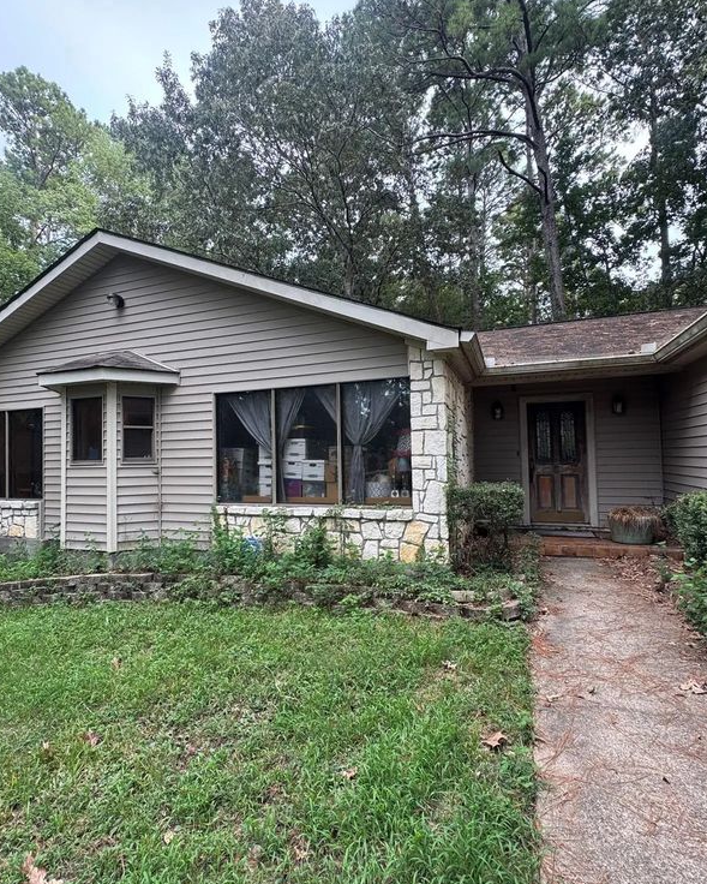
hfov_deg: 70.6
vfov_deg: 83.3
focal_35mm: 19
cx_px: 314
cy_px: 440
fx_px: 497
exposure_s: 1/99
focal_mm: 2.22
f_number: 2.2
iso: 40
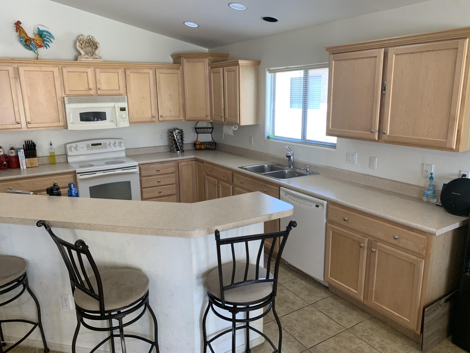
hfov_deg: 67.3
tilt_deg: -12.4
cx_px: 235
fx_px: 353
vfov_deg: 53.1
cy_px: 176
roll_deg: +1.6
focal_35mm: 26
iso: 80
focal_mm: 4.25
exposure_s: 1/60
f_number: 1.8
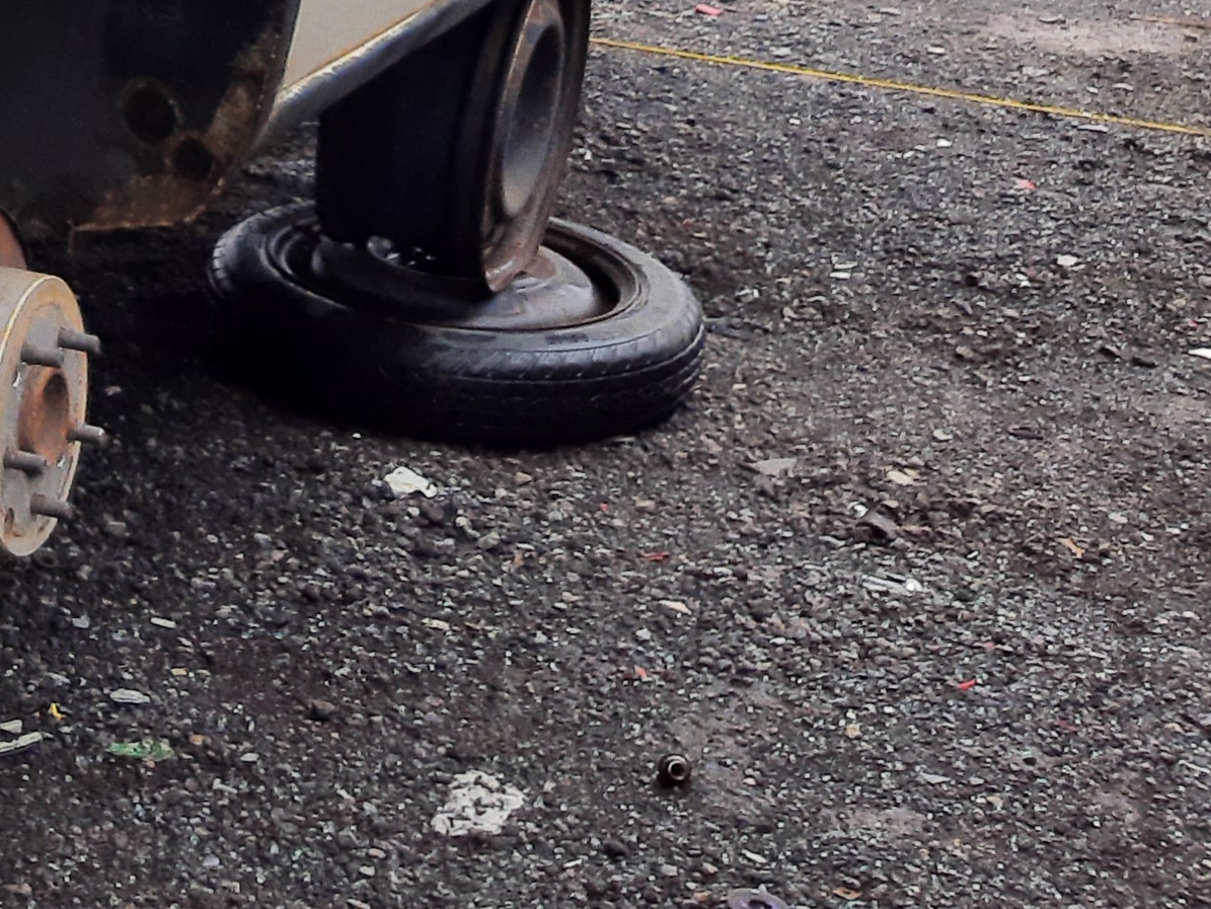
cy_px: -549
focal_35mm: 87
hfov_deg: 19.5
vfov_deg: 15.4
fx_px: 3045
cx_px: -633
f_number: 1.7
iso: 40
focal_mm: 3.92
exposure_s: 1/329
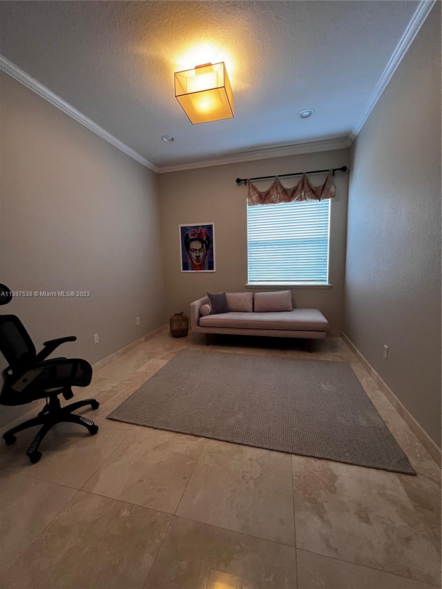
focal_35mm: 13
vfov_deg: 106.2
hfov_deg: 89.9
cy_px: 294
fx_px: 221
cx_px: 221
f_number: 1.8
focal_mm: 1.57
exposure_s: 1/60
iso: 400
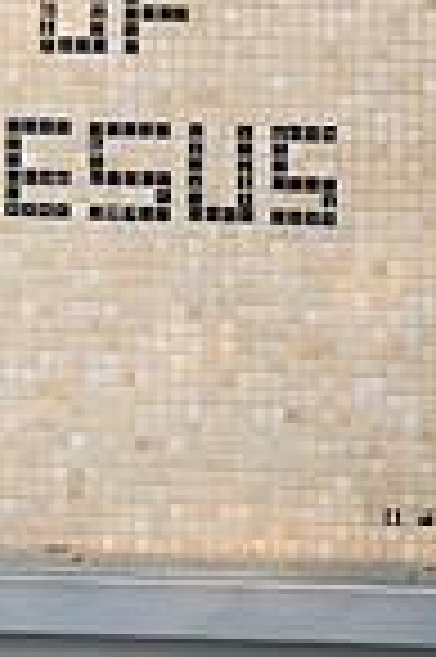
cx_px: 162
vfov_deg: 11.5
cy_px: -284
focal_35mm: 173
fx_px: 3150
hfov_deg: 7.9
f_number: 2.8
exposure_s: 1/3200
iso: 800
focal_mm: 56
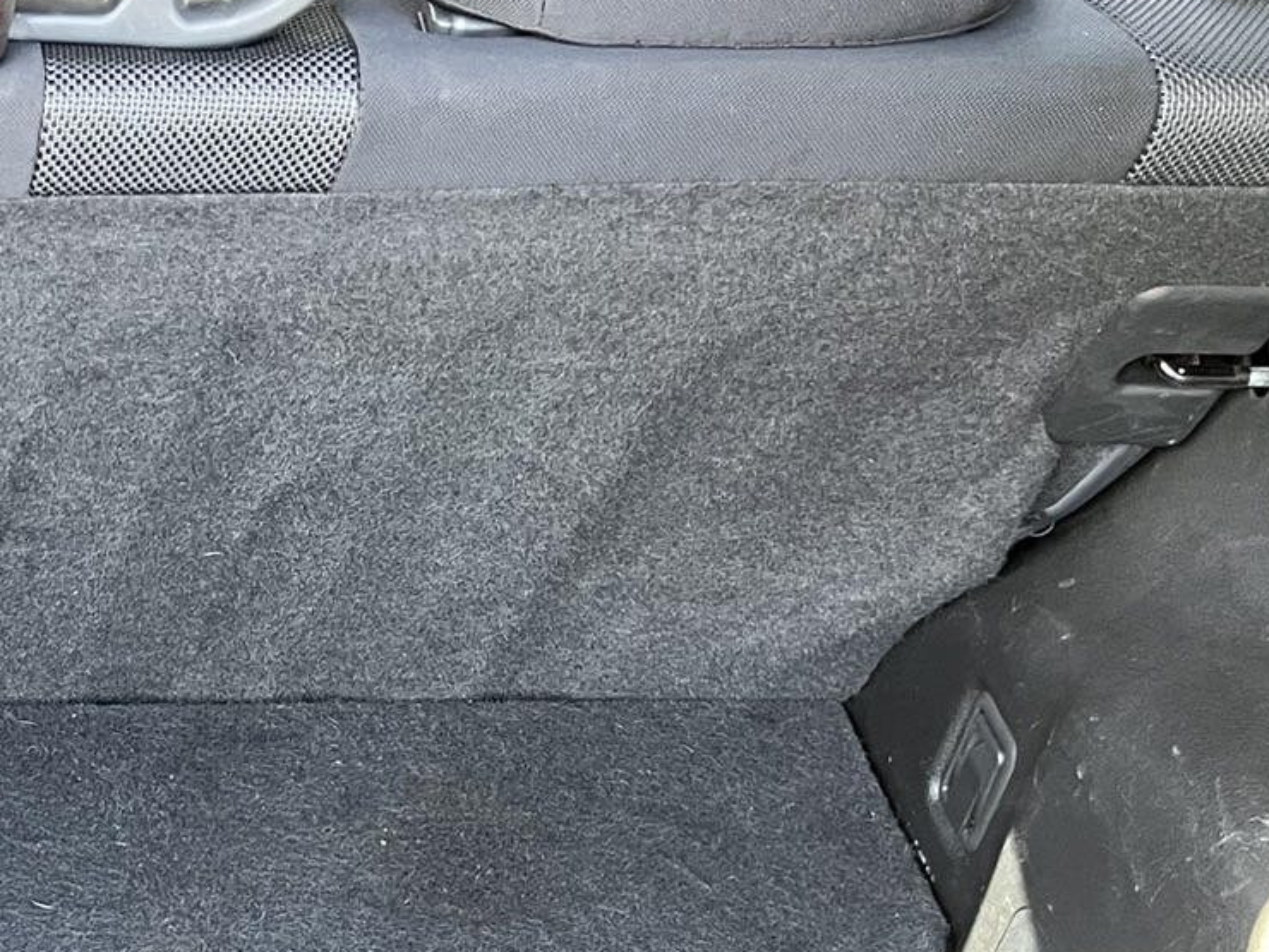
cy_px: 1182
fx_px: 2639
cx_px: -357
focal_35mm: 72
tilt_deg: -44.8
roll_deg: +0.1
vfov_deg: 19.1
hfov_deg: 23.9
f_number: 1.6
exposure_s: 1/82
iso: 125
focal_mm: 5.1
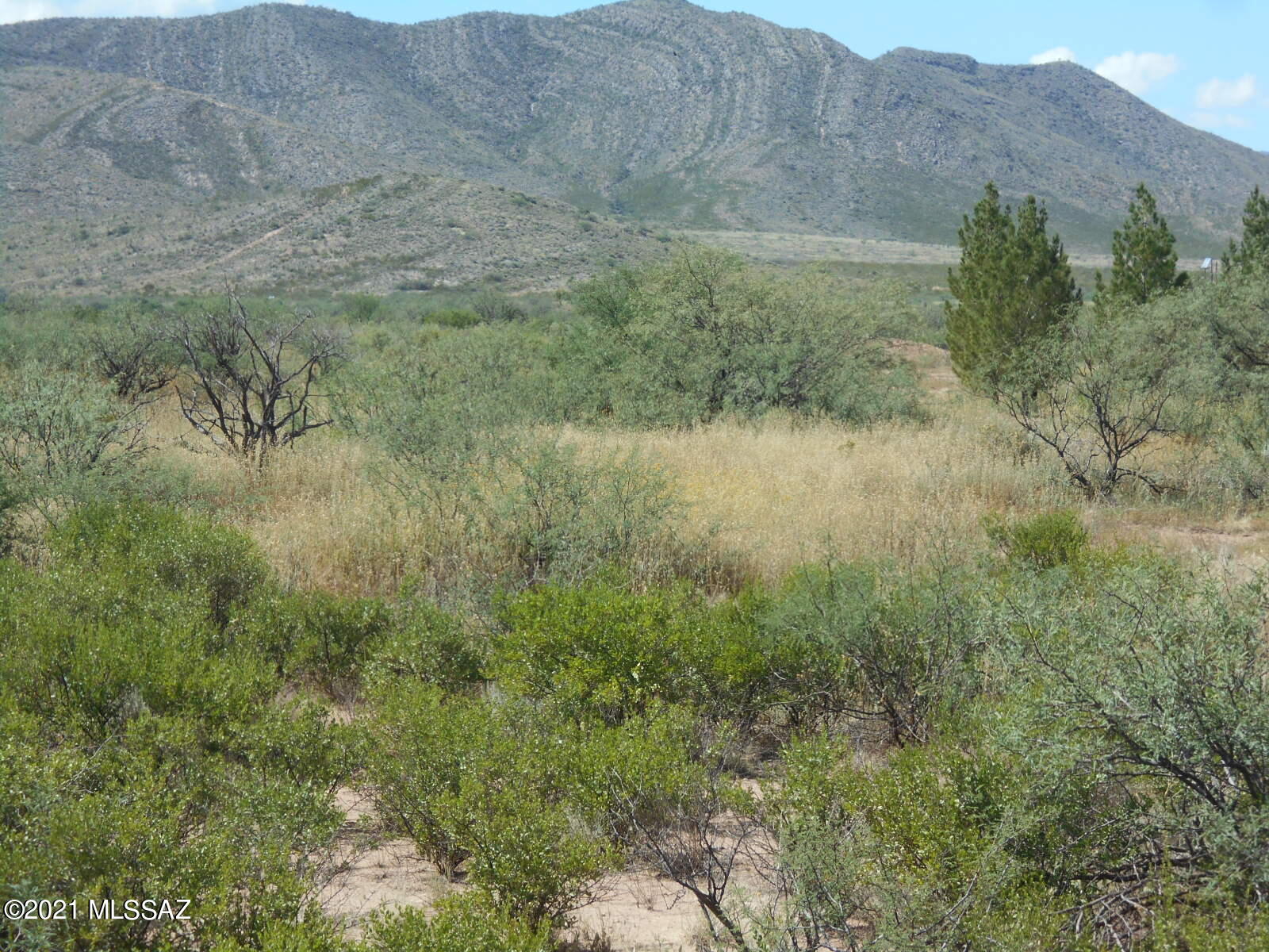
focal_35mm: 130
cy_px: 476
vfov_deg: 11.4
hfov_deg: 15.2
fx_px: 4766
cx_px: 634
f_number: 6.5
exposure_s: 1/250
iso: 80
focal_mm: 23
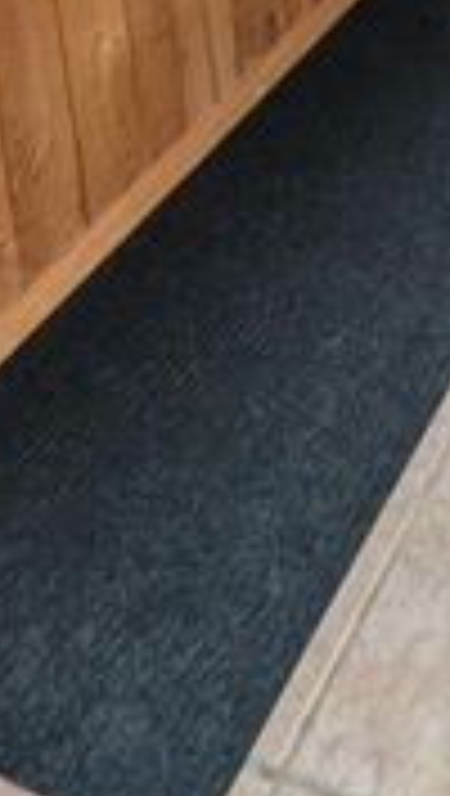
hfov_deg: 21.3
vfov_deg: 27.6
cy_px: -418
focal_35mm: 49
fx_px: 1036
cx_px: 639
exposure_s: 1/120
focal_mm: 2.02
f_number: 1.7
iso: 58
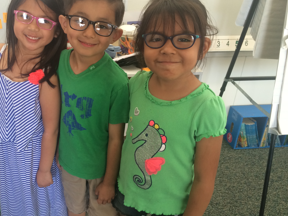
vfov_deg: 38.7
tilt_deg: -29.7
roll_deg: -2.0
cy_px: 116
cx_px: 105
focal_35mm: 37
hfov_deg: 49.6
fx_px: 308
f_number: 2.2
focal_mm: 4.15
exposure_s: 1/30
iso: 80
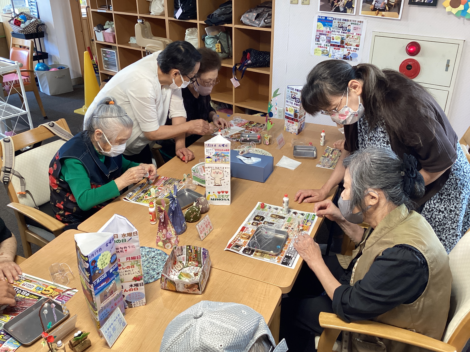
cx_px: 235
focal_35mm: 31
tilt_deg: -27.8
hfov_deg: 58.4
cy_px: 176
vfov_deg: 45.4
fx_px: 421
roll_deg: +1.2
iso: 125
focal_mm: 3.3
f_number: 2.4
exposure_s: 1/50
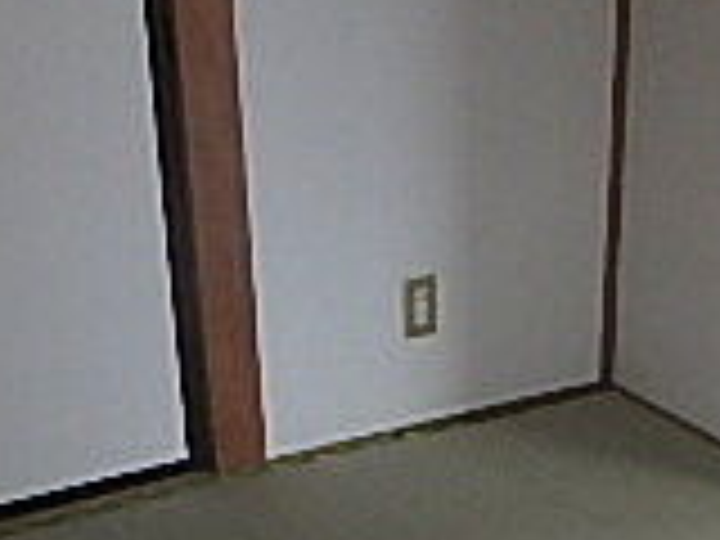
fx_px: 1747
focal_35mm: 84
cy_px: 945
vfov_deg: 15.4
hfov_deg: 22.5
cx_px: 698
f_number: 3.5
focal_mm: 3.7
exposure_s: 1/30
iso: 200
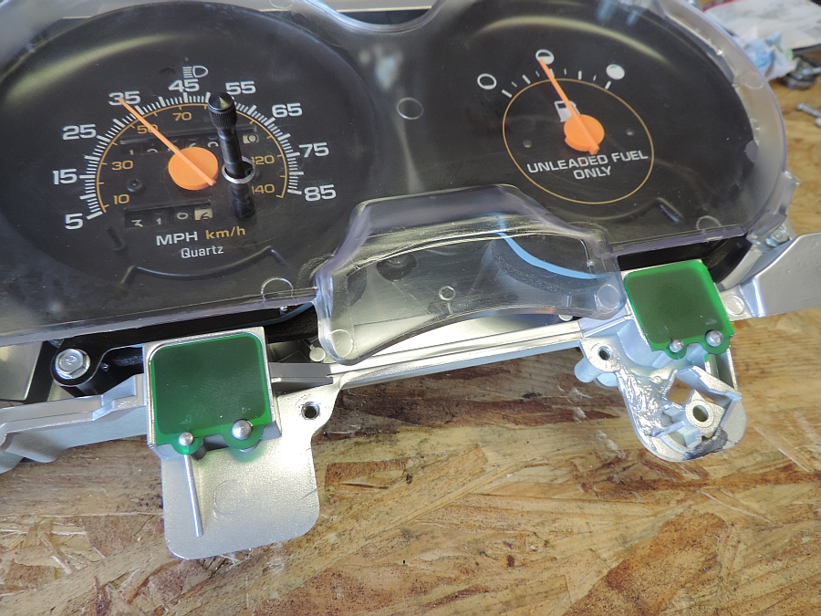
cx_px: 410
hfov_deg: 71.6
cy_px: 308
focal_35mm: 24
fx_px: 569
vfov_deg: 56.8
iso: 125
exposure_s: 1/30
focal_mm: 4.3
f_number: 3
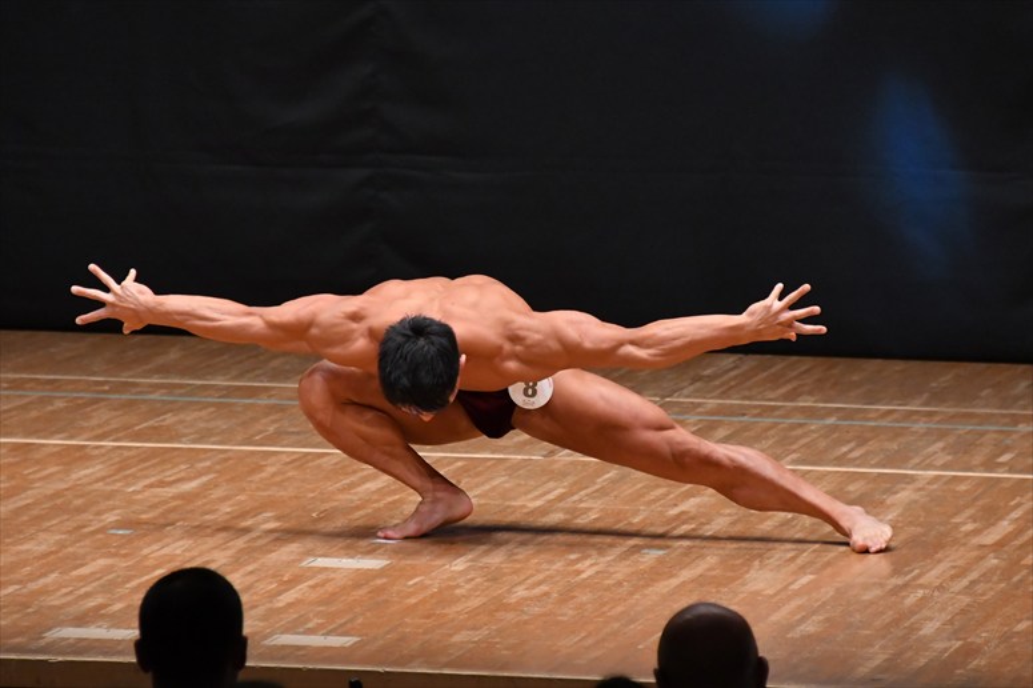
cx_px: 516
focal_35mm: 375
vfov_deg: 3.7
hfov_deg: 5.5
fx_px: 10755
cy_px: 344
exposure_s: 1/400
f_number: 5.6
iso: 5000
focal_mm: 250
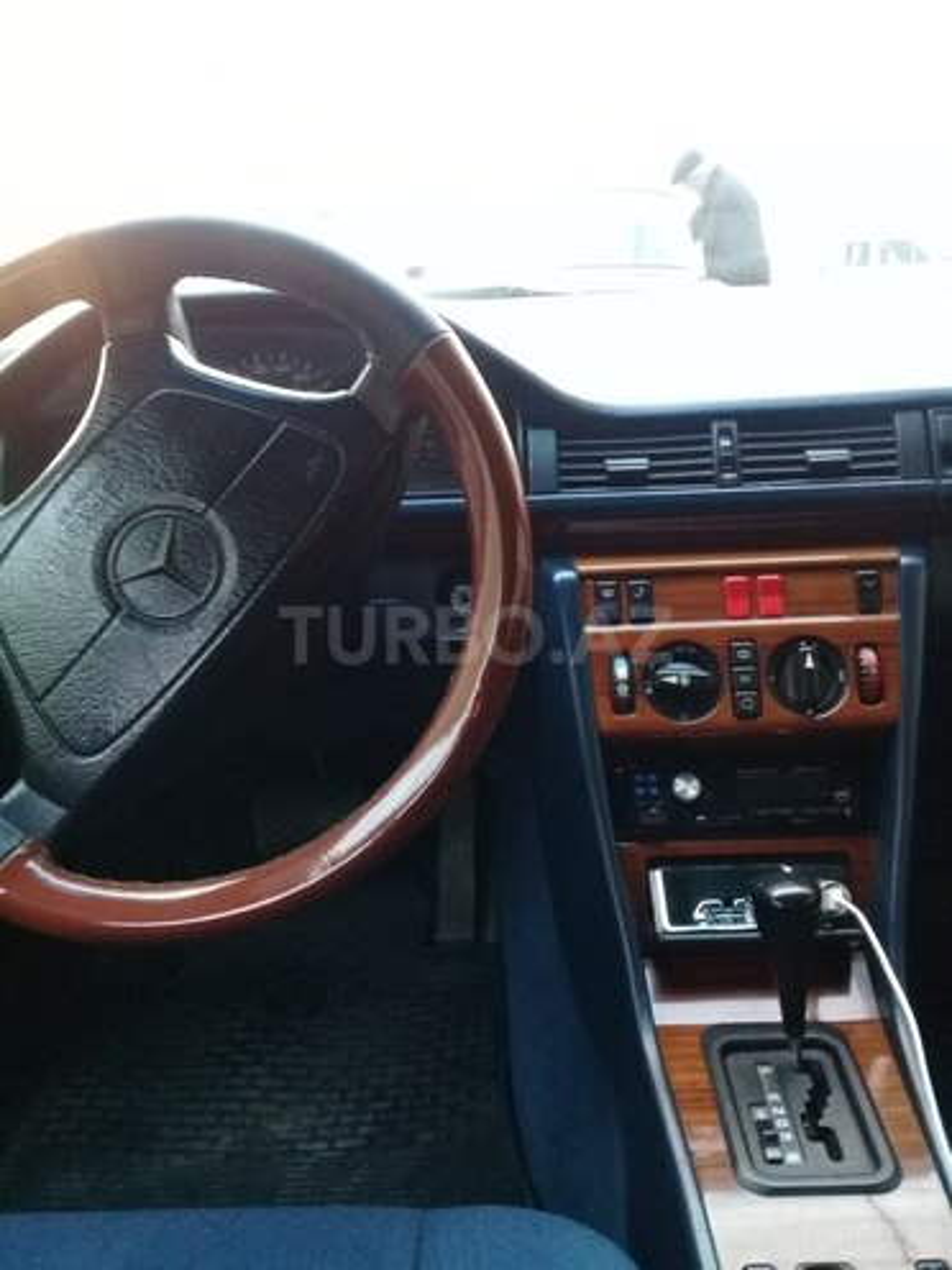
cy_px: 635
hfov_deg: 45.4
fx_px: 1137
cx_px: 476
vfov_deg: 58.4
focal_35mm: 31
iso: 200
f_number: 2.2
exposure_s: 1/17
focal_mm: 3.3
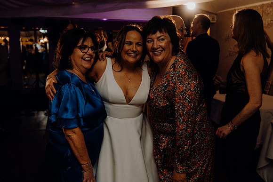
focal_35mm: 38
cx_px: 136
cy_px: 91
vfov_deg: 35.1
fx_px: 288
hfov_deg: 50.7
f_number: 3.5
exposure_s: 1/160
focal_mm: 38
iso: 2500
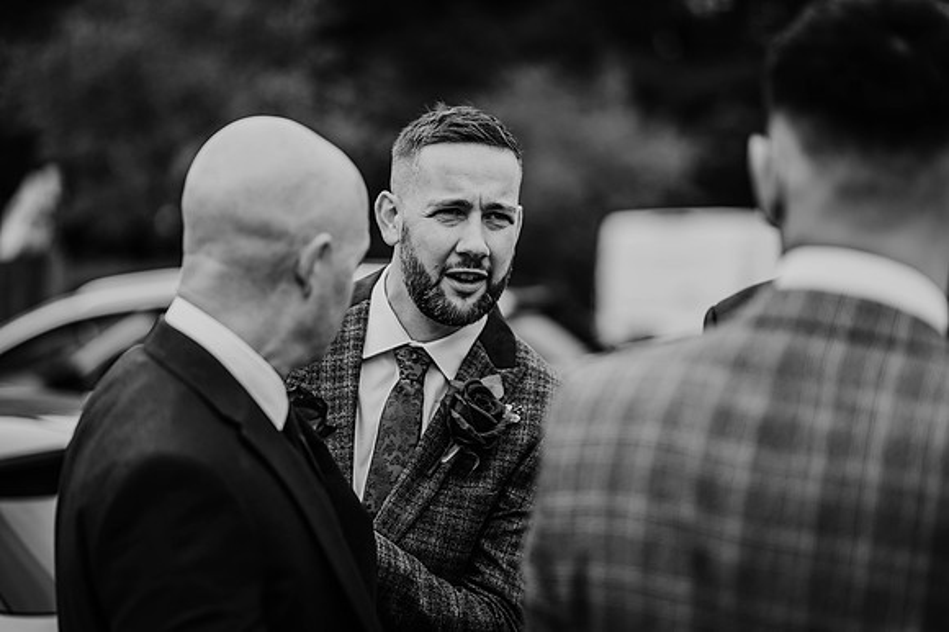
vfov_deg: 16.1
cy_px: 316
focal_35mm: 85
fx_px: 2239
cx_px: 474
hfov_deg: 23.9
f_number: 1.8
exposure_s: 1/640
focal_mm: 85
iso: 100
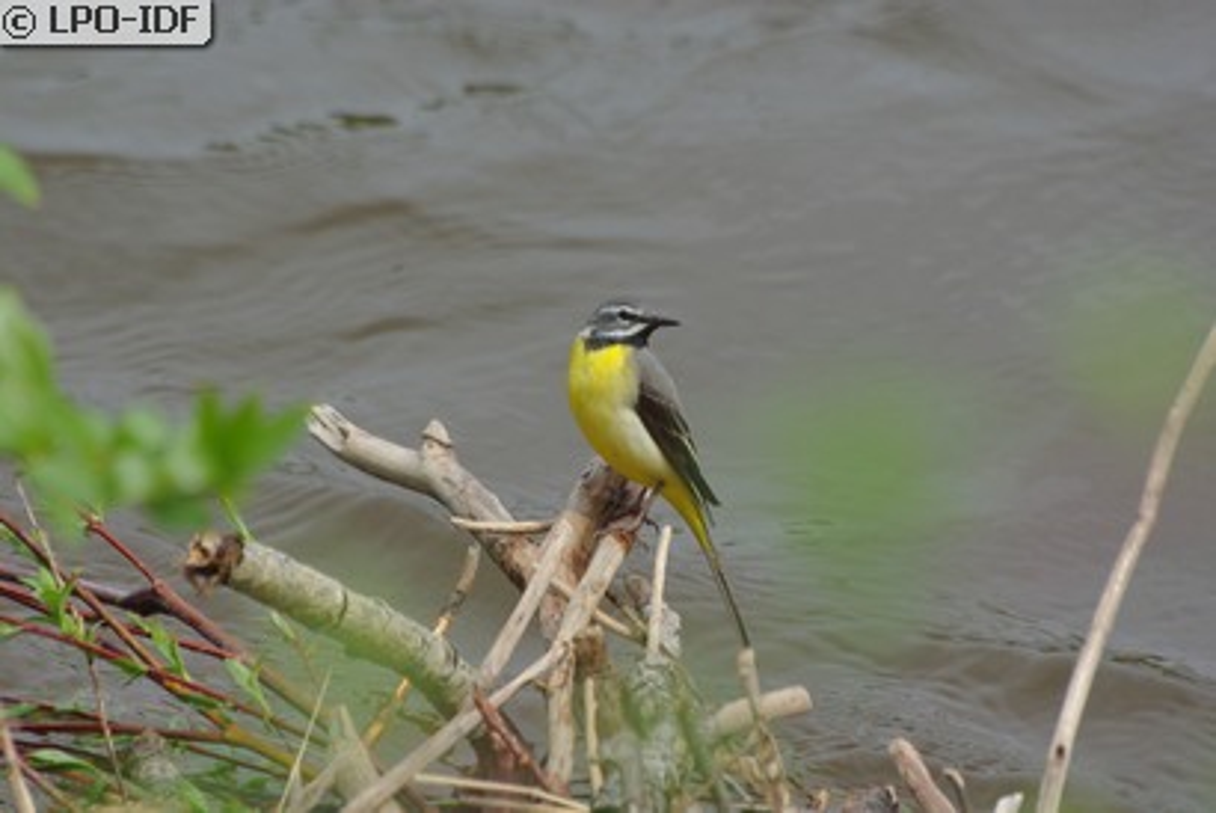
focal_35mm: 450
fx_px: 15210
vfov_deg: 3.1
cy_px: 406
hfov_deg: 4.6
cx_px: 608
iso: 400
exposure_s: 1/750
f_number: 8
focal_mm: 300
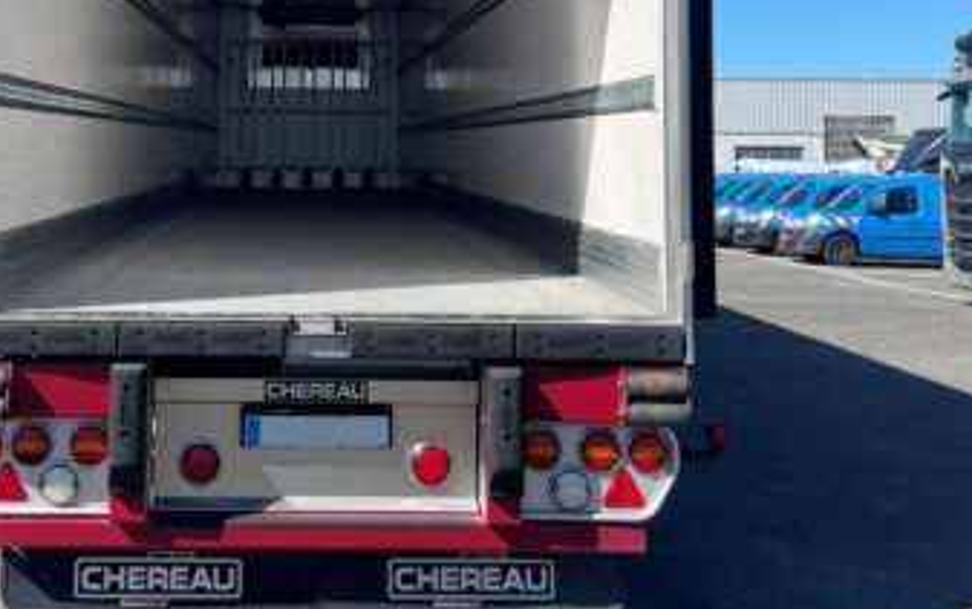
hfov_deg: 40.3
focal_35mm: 49
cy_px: 84
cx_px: 297
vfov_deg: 25.7
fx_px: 1299
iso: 32
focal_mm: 4.2
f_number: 1.6
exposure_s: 1/2564
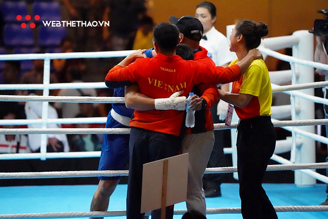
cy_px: 110
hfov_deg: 5.2
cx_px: 164
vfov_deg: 3.5
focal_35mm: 397
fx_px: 3617
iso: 25600
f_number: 6.3
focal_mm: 397
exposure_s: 1/800
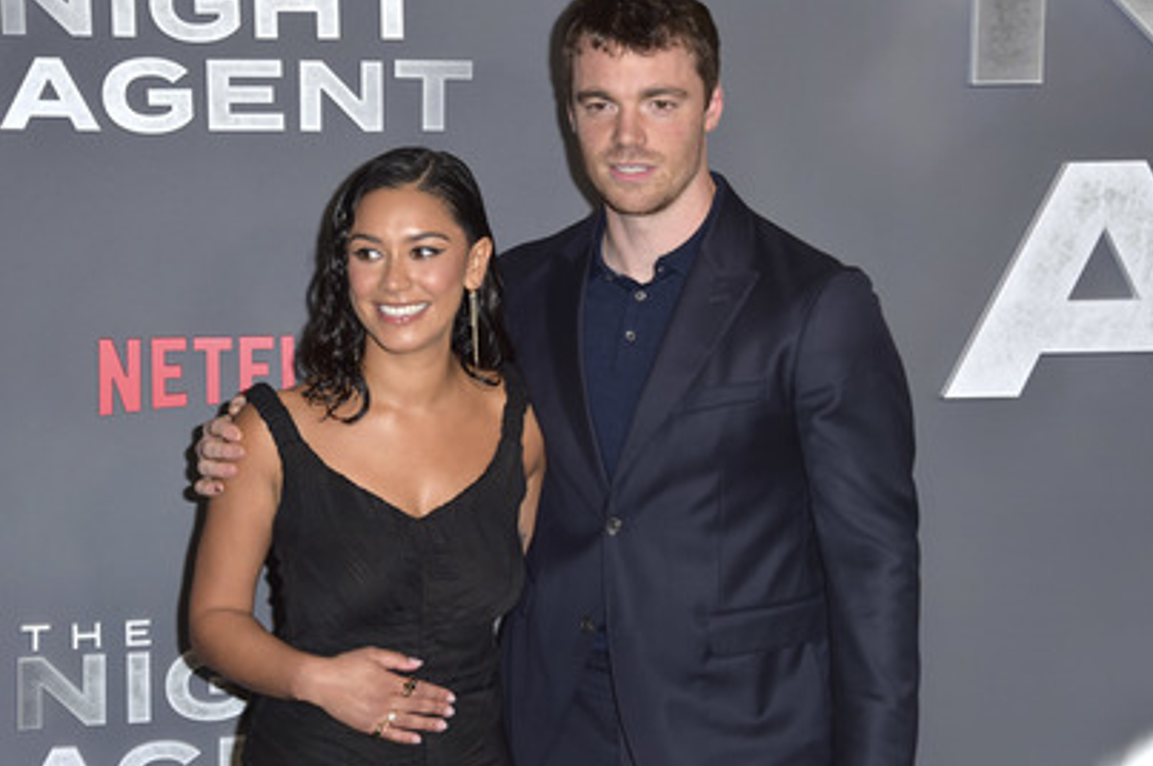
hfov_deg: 26.7
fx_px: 2432
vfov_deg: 17.9
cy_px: 349
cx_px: 552
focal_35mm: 76
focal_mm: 68
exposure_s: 1/250
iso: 400
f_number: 6.3
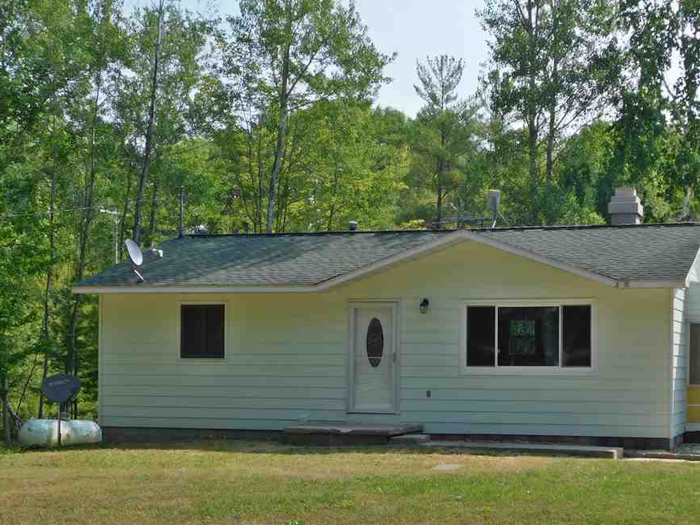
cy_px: 378
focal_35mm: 66
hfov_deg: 29.3
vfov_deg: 22.1
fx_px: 1335
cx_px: 419
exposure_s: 1/800
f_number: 3.7
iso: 125
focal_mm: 8
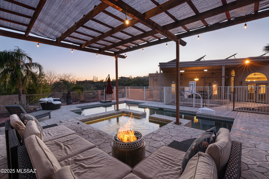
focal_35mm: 16
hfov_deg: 96.8
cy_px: 90
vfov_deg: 73.7
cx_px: 134
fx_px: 119
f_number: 20
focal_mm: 16
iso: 800
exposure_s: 1/6
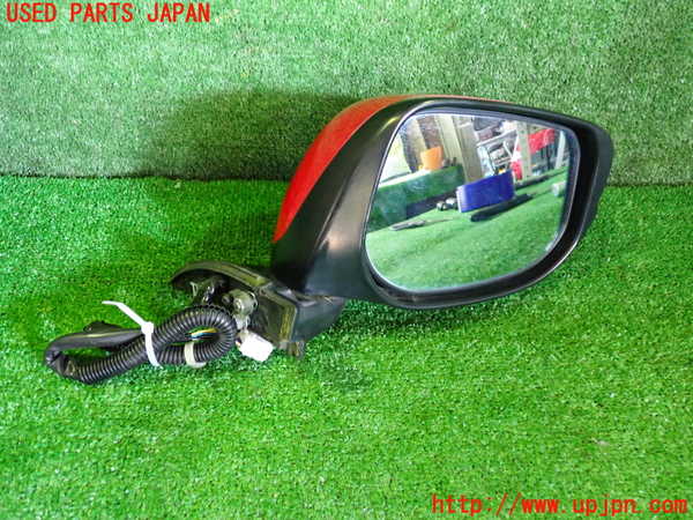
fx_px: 601
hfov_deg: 60.0
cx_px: 346
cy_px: 260
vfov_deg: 46.8
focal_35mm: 30
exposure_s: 1/30
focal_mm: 5.4
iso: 800
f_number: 2.3
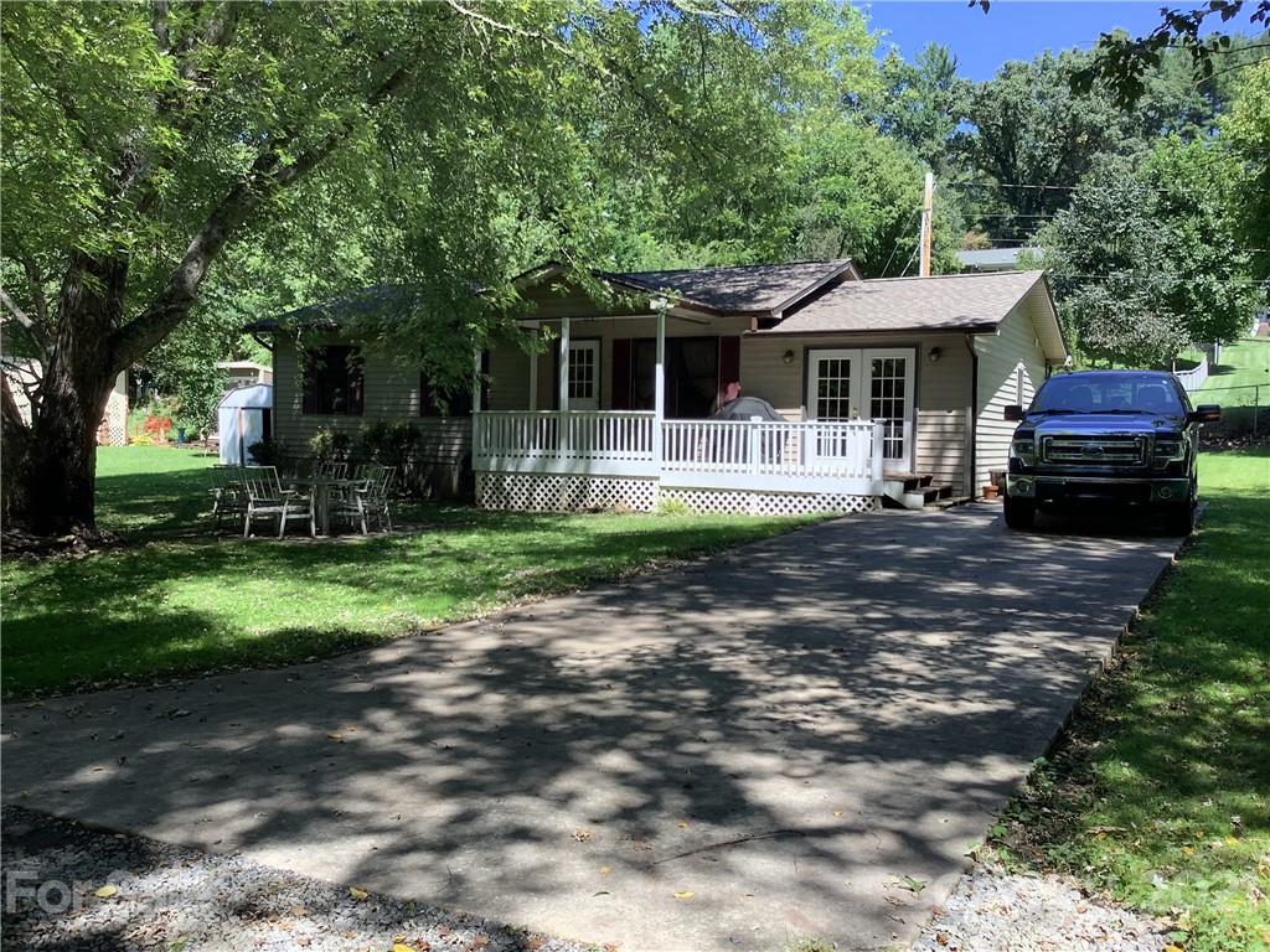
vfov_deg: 45.4
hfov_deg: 58.4
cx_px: 635
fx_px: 1137
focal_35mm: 31
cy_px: 476
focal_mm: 3.3
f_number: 2.4
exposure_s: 1/245
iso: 25
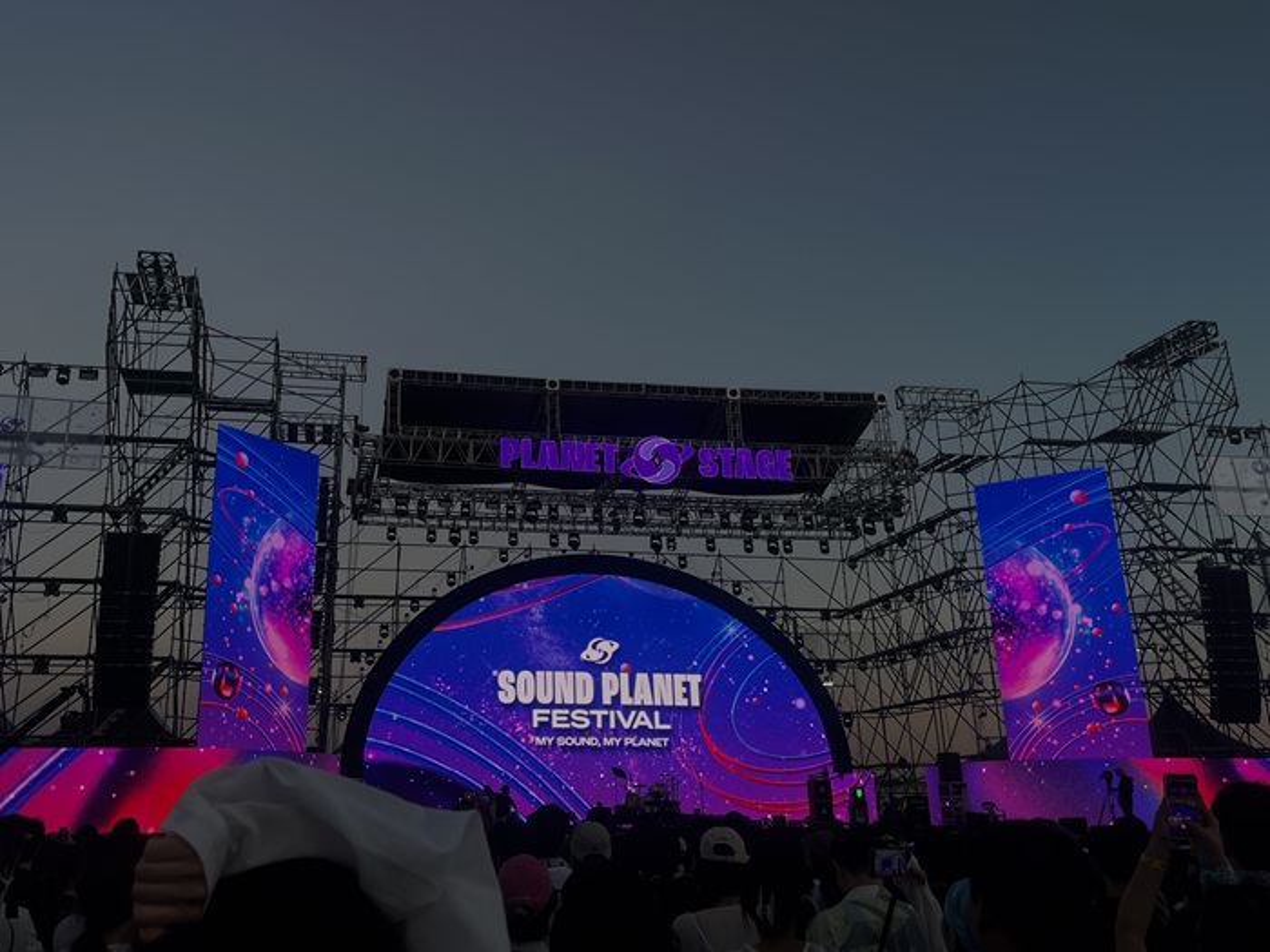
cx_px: 635
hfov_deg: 67.3
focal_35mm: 26
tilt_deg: +19.4
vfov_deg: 53.1
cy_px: 476
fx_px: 954
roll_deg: +0.5
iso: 40
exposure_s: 1/100
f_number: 1.6
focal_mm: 5.1
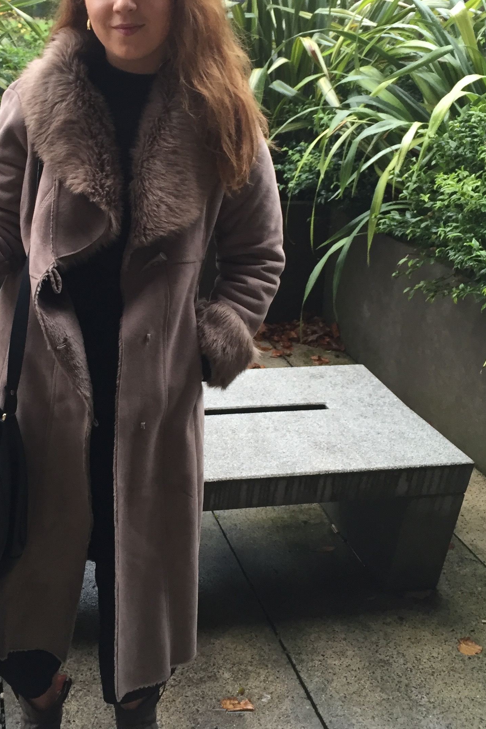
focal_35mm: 46
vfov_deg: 42.6
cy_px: 310
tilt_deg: -15.6
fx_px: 931
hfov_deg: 29.0
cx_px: 148
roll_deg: -0.6
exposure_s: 1/33
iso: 50
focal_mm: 4.15
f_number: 2.2
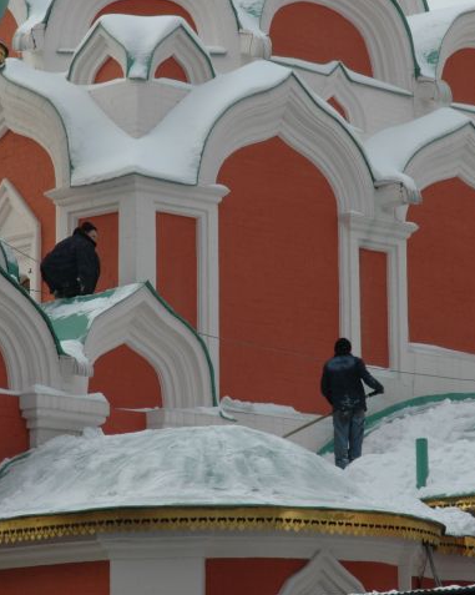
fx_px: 2621
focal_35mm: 149
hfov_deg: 10.4
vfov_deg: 12.9
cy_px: 297
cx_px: 245
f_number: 25
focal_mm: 70
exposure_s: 1/60
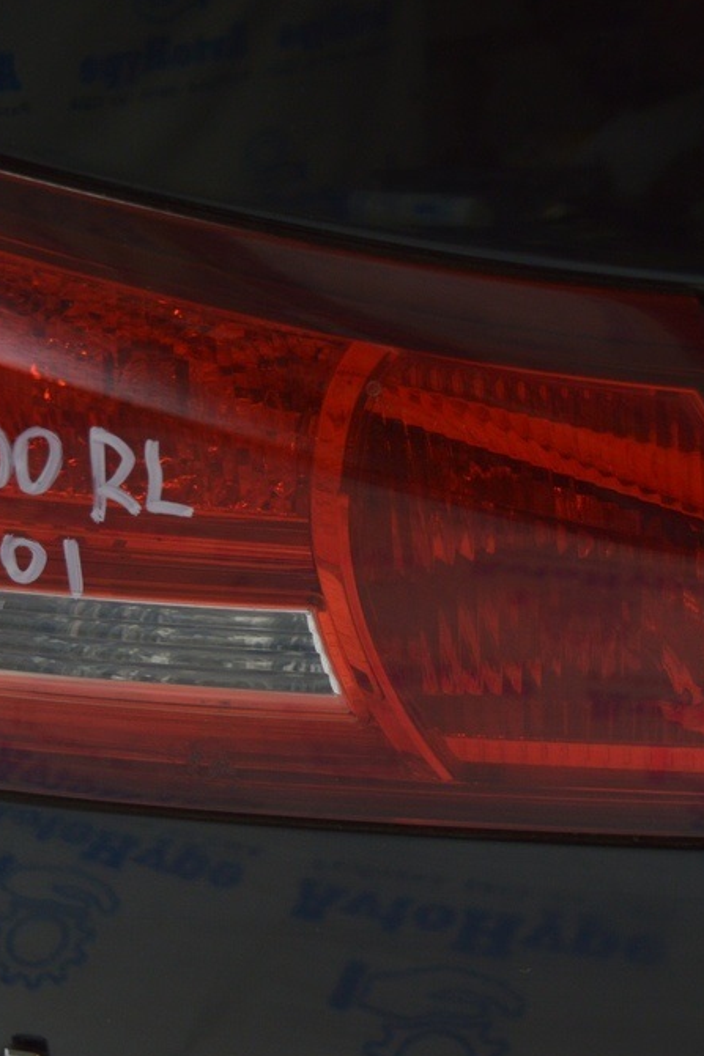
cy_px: 531
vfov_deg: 32.5
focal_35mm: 62
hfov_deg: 22.0
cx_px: 306
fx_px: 1812
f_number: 4
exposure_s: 1/80
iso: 400
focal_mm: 27
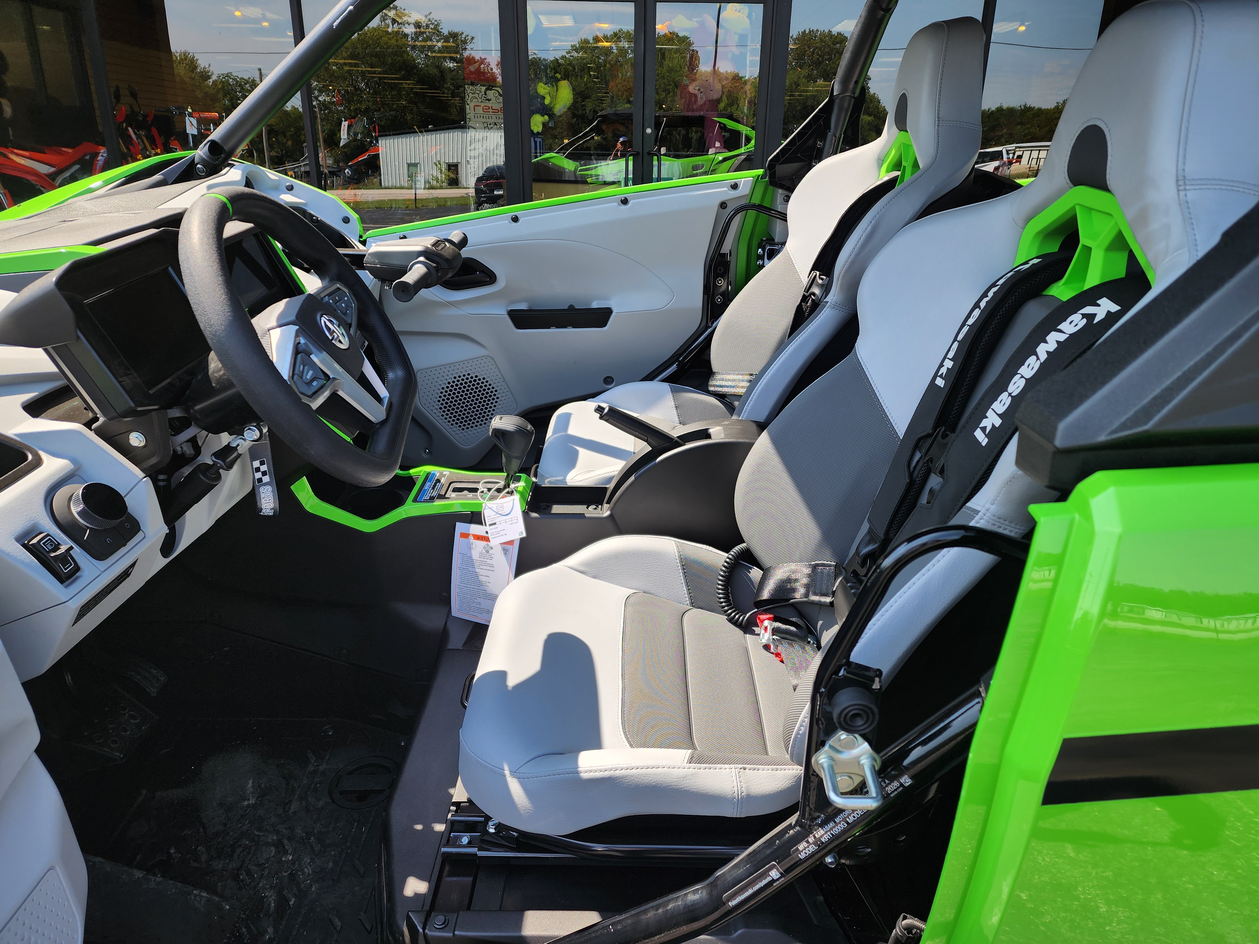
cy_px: 472
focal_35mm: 23
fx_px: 837
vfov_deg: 58.9
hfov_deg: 73.9
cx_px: 630
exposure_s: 1/281
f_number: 1.8
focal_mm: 6.4
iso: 12
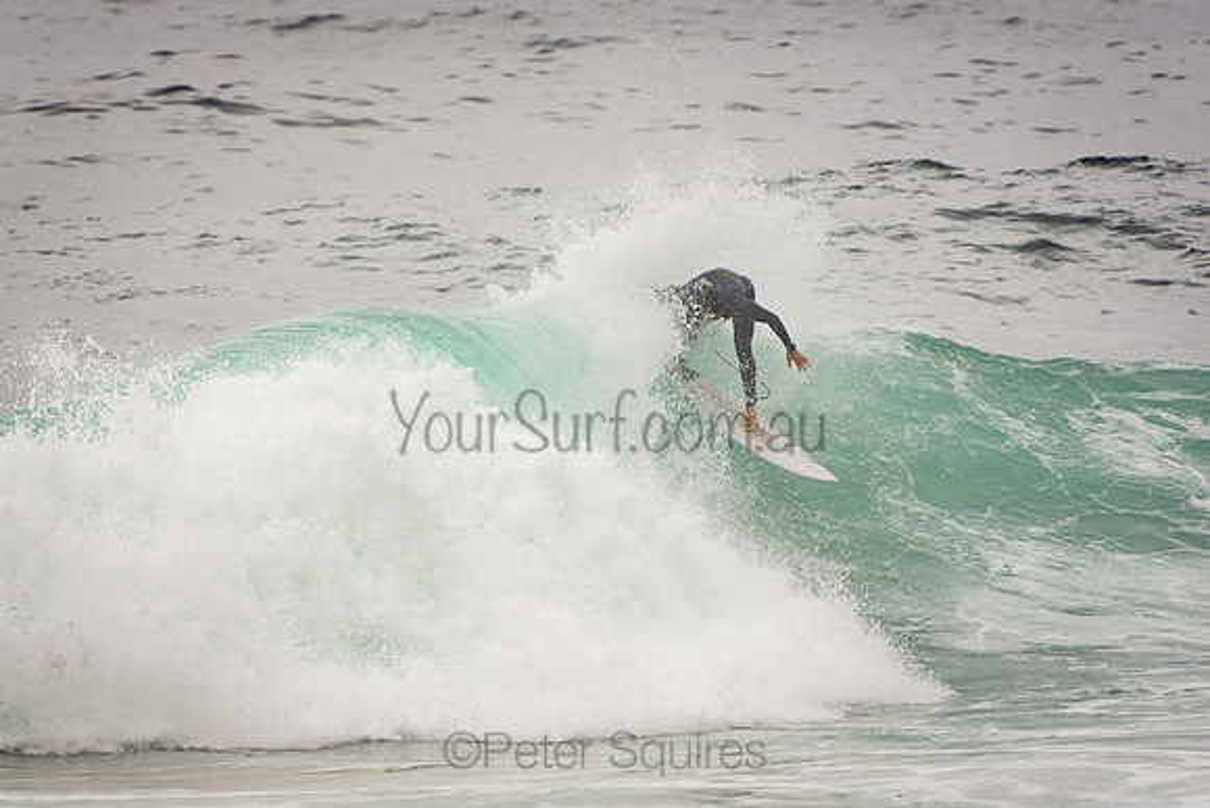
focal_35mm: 600
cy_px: 404
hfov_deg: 3.4
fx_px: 20170
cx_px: 605
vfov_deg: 2.3
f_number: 5.6
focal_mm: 400
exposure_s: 1/1250
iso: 200
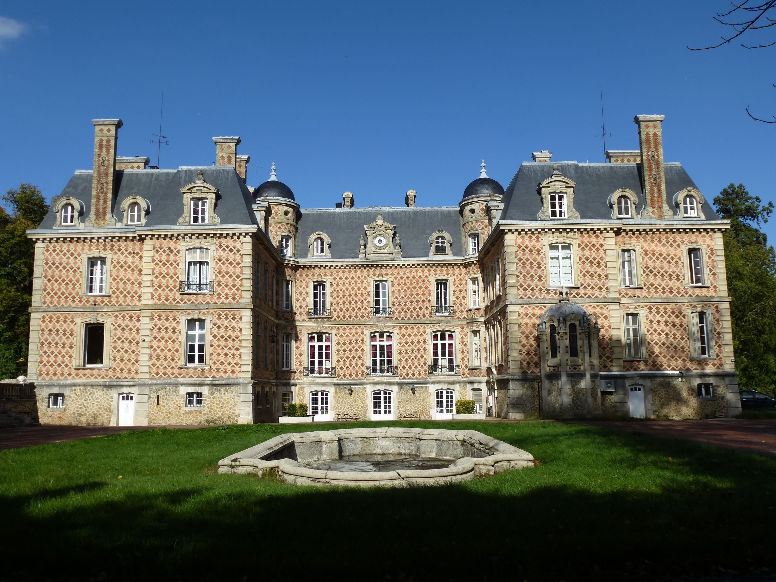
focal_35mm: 30
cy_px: 291
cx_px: 388
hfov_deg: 60.0
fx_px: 673
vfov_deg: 46.8
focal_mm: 5.4
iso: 100
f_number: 4
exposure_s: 1/1300
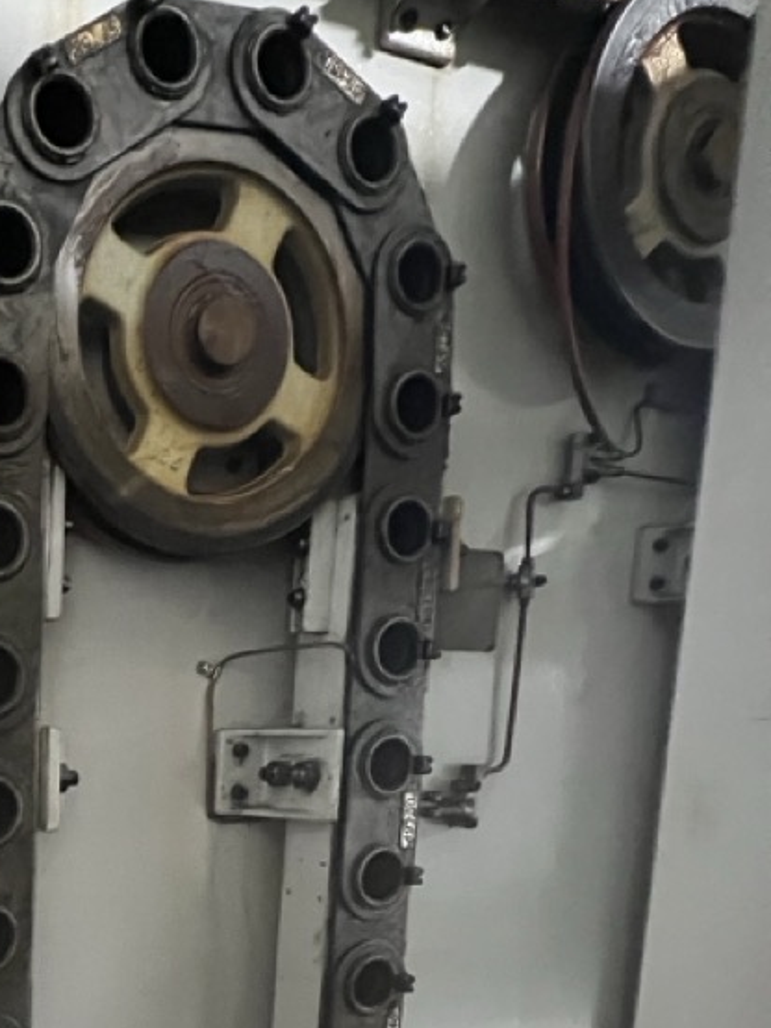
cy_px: 869
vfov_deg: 54.4
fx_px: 891
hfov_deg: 37.4
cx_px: -117
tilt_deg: -8.0
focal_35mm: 30
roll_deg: -0.4
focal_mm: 1.57
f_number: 1.8
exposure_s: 1/30
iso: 1250
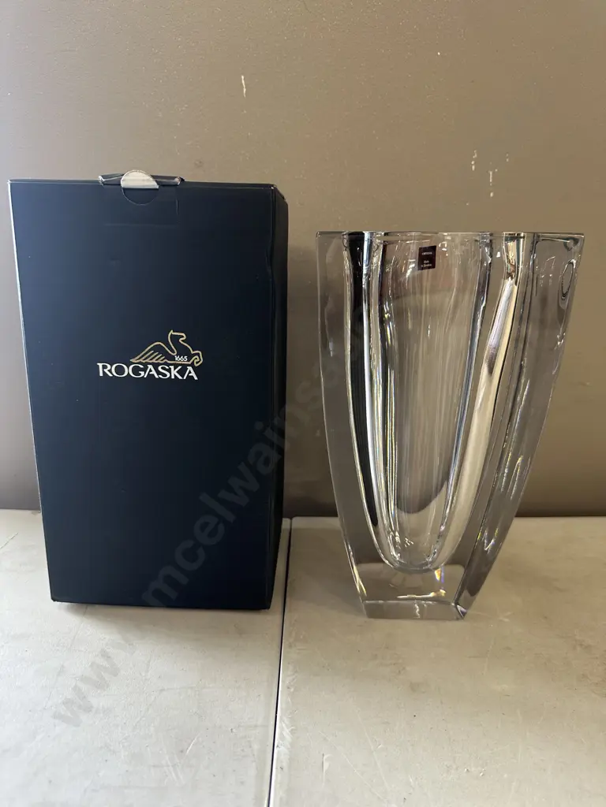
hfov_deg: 56.8
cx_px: 303
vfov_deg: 71.6
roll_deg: -0.9
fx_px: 560
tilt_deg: -16.6
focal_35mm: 24
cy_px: 404
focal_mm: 6.86
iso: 125
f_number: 1.78
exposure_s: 1/50
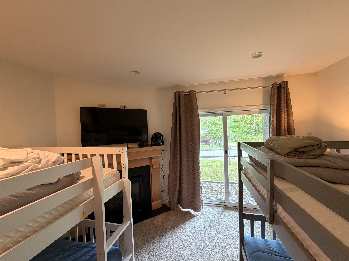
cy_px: 130
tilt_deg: -1.9
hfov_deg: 102.1
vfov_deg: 85.7
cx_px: 174
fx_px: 141
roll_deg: +2.0
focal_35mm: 14
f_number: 2.2
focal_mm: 2.22
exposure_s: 1/60
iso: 250
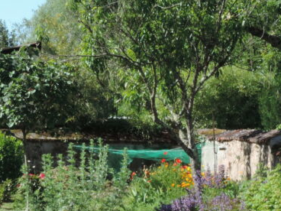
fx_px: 1242
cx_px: 47
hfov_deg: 12.8
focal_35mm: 153
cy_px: 202
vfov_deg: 9.6
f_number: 3.7
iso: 80
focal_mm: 9.8
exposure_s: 1/400
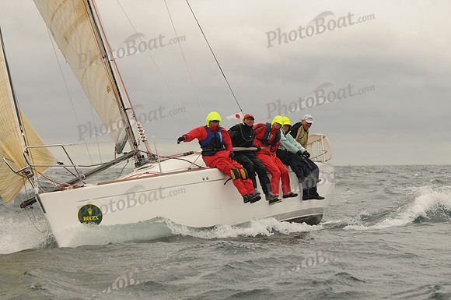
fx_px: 1314
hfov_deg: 19.5
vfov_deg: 13.0
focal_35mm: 105
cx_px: 226
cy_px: 150
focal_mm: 70
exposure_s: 1/1000
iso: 200
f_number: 5
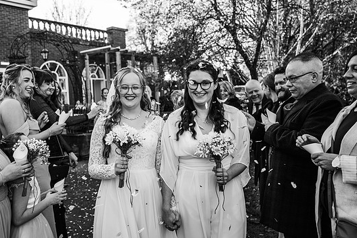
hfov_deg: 57.1
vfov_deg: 39.9
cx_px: 162
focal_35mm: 33
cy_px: 116
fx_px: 327
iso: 450
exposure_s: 1/640
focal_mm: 30
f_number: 4
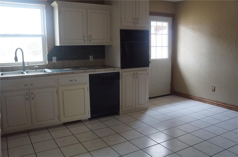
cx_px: 119
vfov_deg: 43.4
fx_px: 198
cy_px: 78
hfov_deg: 62.0
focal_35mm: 30
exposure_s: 1/160
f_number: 4
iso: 2500
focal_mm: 20
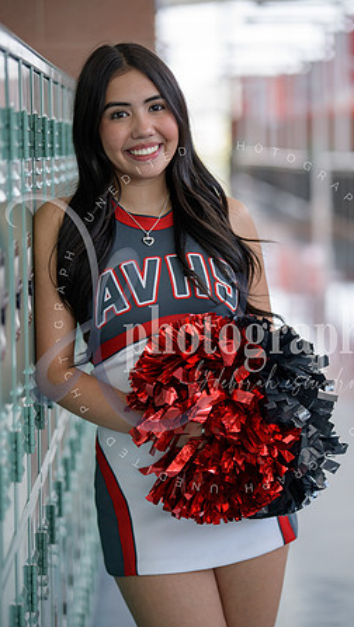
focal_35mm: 118
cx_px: 204
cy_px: 313
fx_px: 1966
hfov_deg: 10.3
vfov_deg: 18.1
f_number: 2.8
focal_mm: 112
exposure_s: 1/125
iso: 250
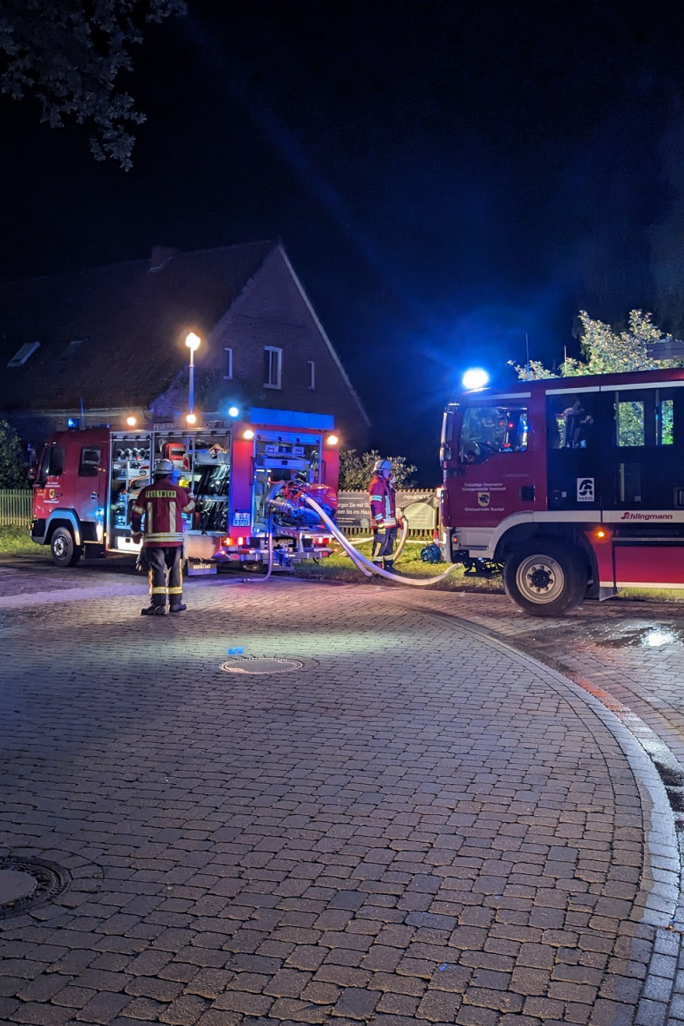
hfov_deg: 35.1
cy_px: 520
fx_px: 1083
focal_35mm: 38
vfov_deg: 50.7
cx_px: 336
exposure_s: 1/25
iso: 152
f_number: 1.73
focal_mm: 4.38
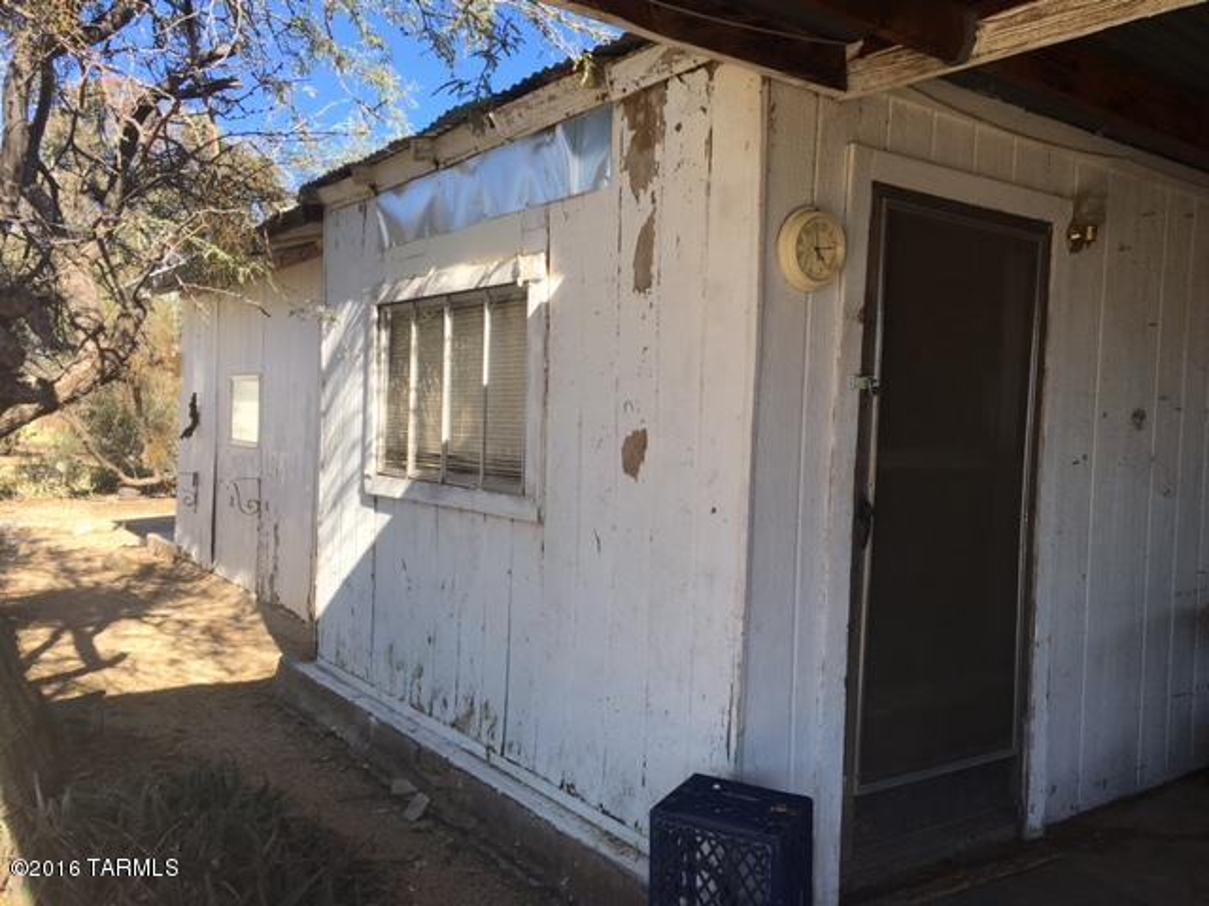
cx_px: 604
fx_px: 1013
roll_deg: -2.4
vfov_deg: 48.2
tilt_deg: -2.2
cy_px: 453
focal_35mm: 29
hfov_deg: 61.7
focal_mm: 4.15
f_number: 2.2
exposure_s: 1/605
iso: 25
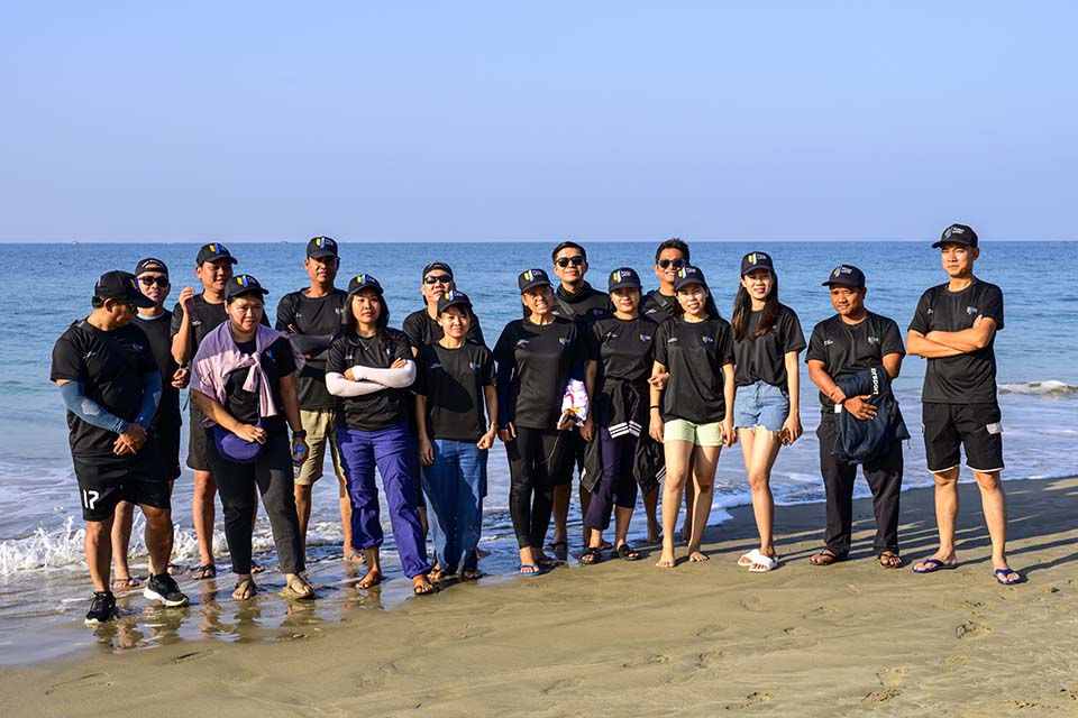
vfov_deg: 31.2
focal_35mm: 43
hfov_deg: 45.4
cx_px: 539
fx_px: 1288
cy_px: 359
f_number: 8
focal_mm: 43
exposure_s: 1/320
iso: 140
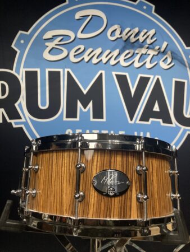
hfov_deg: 49.8
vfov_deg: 63.4
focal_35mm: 28
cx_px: 95
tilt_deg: +8.0
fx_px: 205
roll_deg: -1.3
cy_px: 126
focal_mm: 3.99
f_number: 1.8
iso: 125
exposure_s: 1/60
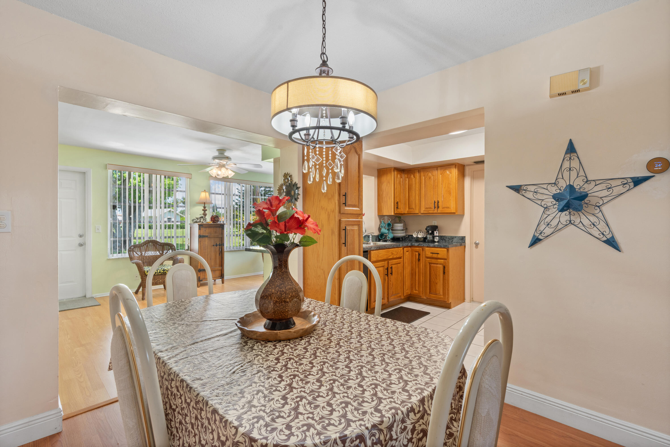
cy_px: 224
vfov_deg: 73.7
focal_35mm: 16
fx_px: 298
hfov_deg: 96.7
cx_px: 335
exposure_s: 1/2.5
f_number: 11
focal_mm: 16
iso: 500
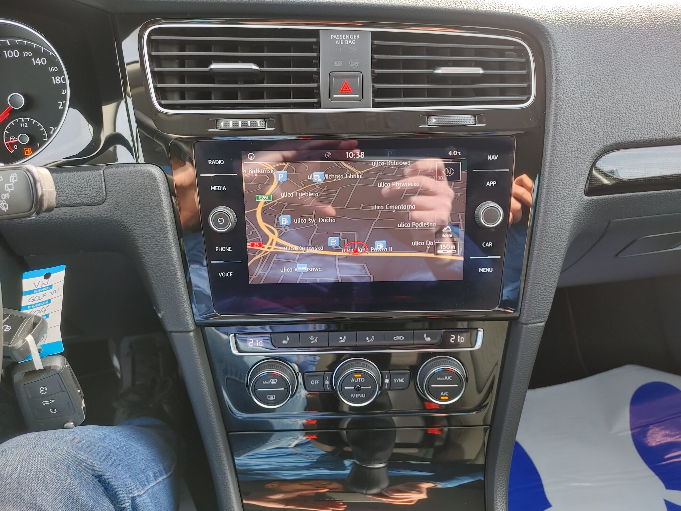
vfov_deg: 53.1
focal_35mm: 26
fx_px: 511
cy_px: 256
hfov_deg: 67.3
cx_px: 340
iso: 150
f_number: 1.8
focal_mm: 4.81
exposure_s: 1/100
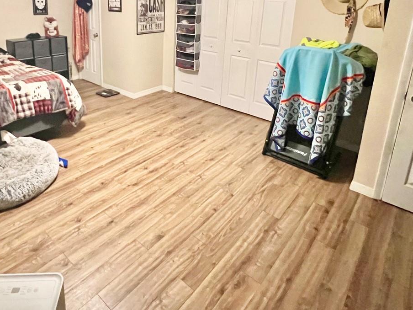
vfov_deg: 55.3
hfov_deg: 72.8
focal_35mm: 23
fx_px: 274
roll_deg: -0.7
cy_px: 69
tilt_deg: -14.4
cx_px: 157
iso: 1000
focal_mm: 1.57
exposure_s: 1/40
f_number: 1.8
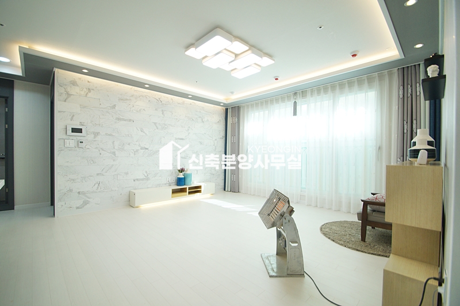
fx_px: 192
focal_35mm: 15
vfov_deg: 77.2
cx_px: 230
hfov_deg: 100.4
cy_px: 153
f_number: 4
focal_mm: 10
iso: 400
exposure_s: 1/200
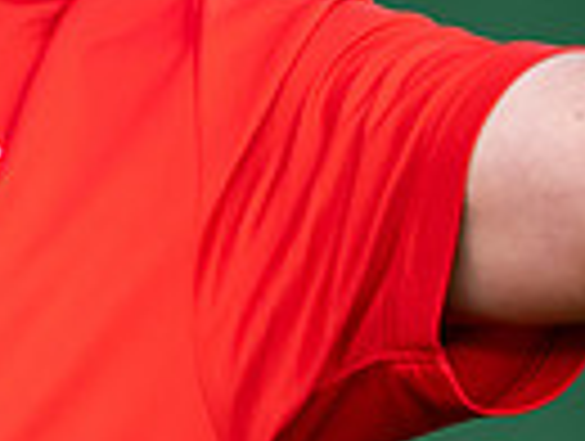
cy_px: -410
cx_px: -158
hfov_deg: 1.0
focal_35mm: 1925
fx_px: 32592
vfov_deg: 0.8
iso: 400
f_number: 4
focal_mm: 300
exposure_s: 1/640
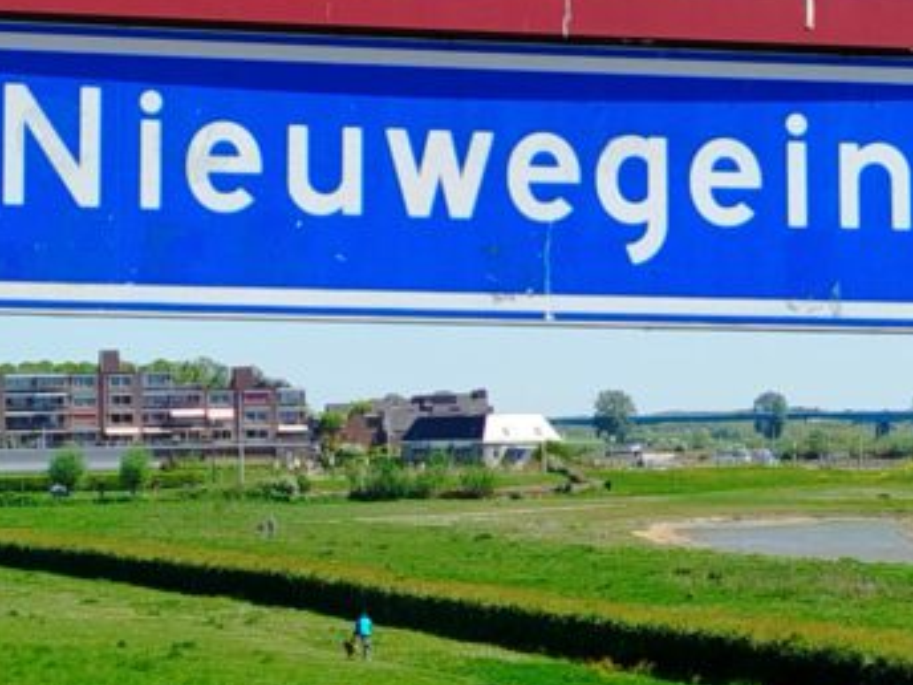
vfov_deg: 10.2
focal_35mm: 145
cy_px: 300
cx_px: 372
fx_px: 3824
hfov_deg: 13.6
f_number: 1.7
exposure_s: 1/890
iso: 50
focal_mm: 5.31
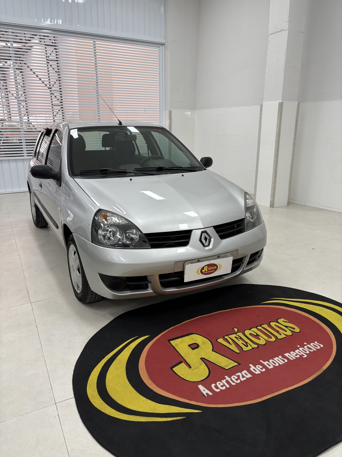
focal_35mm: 26
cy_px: 228
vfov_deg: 67.3
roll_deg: -0.1
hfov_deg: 53.1
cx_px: 171
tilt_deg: -16.7
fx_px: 343
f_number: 1.6
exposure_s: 1/120
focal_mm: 5.96
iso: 125
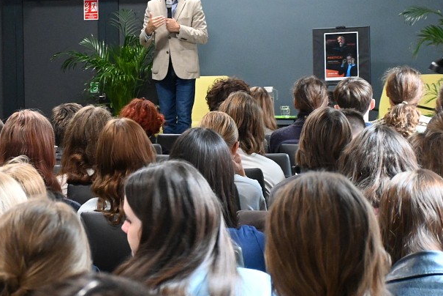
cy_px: 63
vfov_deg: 13.0
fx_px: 1287
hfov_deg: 19.3
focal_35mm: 105
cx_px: 91
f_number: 5
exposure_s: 1/60
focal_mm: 32.5
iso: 3600
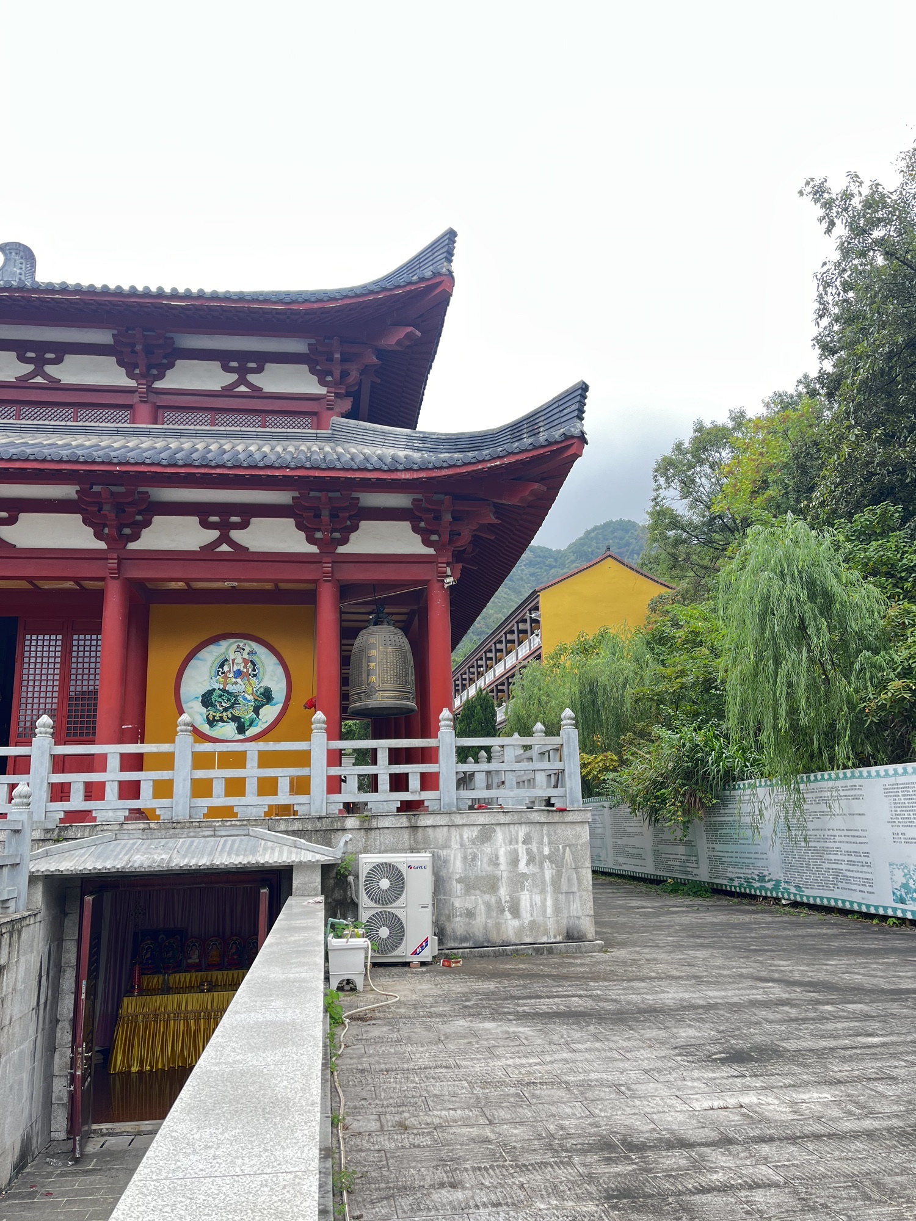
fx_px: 917
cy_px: 610
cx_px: 458
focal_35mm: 26
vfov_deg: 67.3
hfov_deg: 53.1
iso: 50
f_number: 1.6
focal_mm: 5.1
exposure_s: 1/208
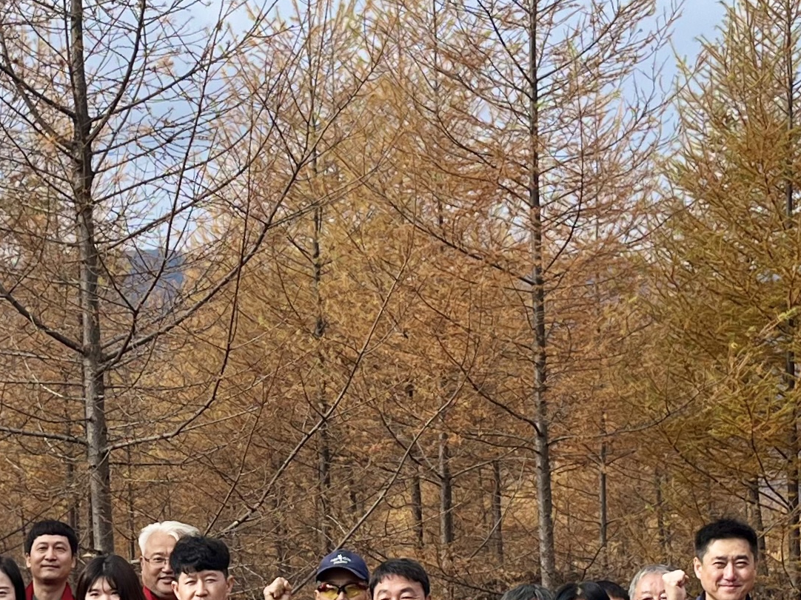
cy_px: 446
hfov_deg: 27.6
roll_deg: -1.3
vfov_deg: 20.8
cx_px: 277
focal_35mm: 70
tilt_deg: -1.1
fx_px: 1619
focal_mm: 5.1
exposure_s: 1/3135
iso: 50
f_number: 1.6
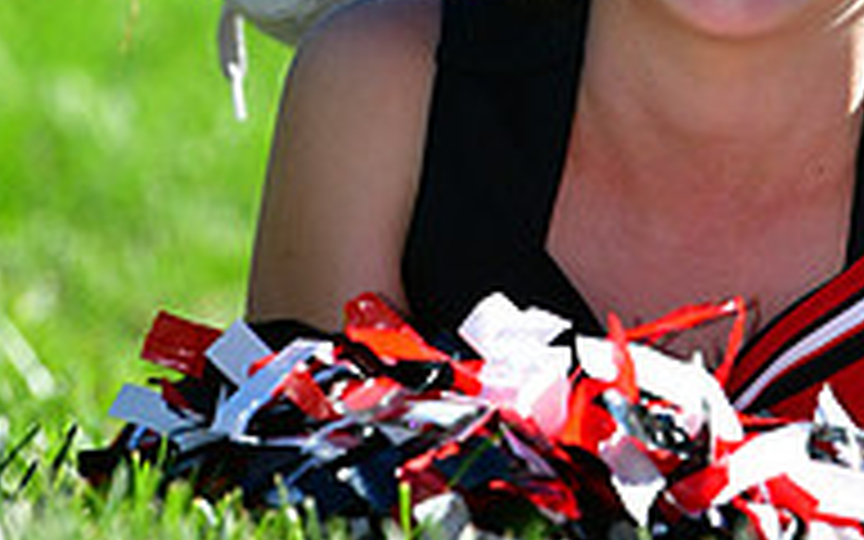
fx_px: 20698
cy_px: -274
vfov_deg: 1.5
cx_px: 592
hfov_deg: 2.4
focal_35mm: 879
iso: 400
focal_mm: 190
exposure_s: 1/1600
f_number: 4.5
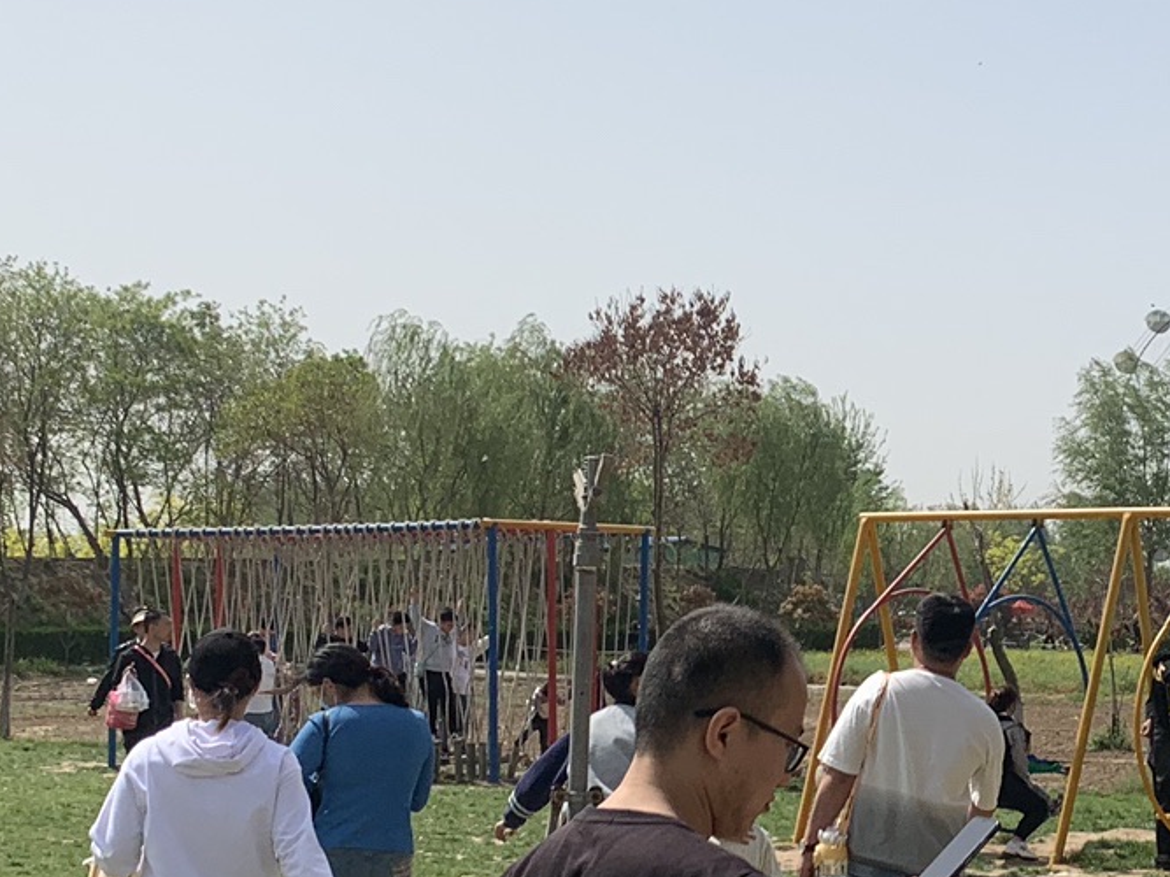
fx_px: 2636
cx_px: 1116
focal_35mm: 78
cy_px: 545
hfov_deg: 24.1
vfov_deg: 18.9
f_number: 1.8
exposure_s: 1/3185
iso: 25
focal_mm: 4.25
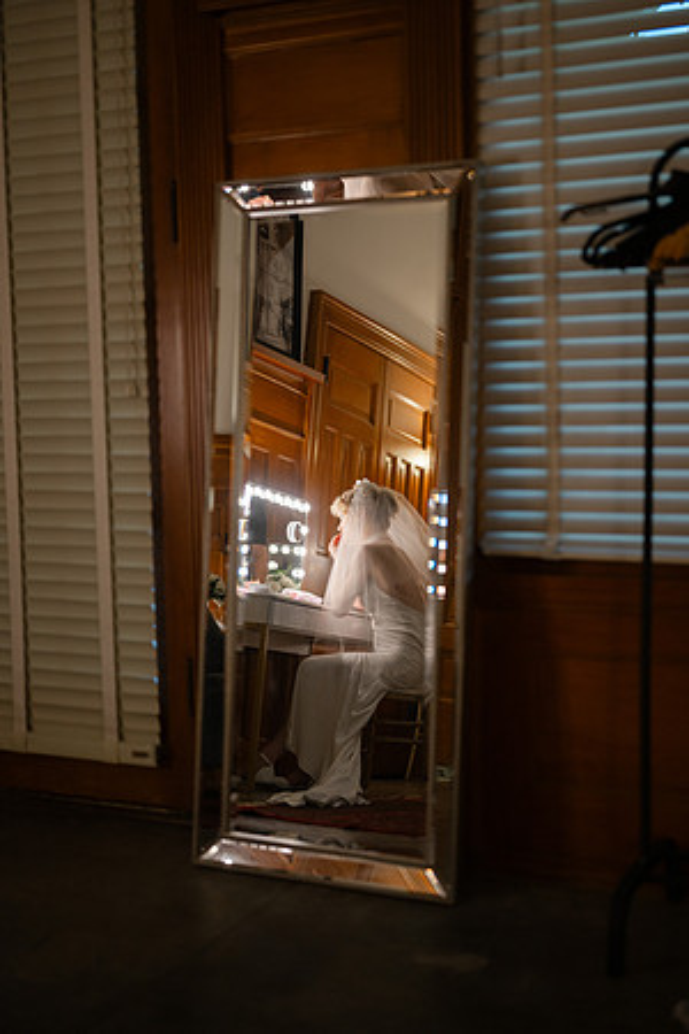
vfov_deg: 39.6
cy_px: 517
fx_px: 1435
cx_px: 344
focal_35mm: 50
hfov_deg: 27.0
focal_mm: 50
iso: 250
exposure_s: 1/125
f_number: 1.8
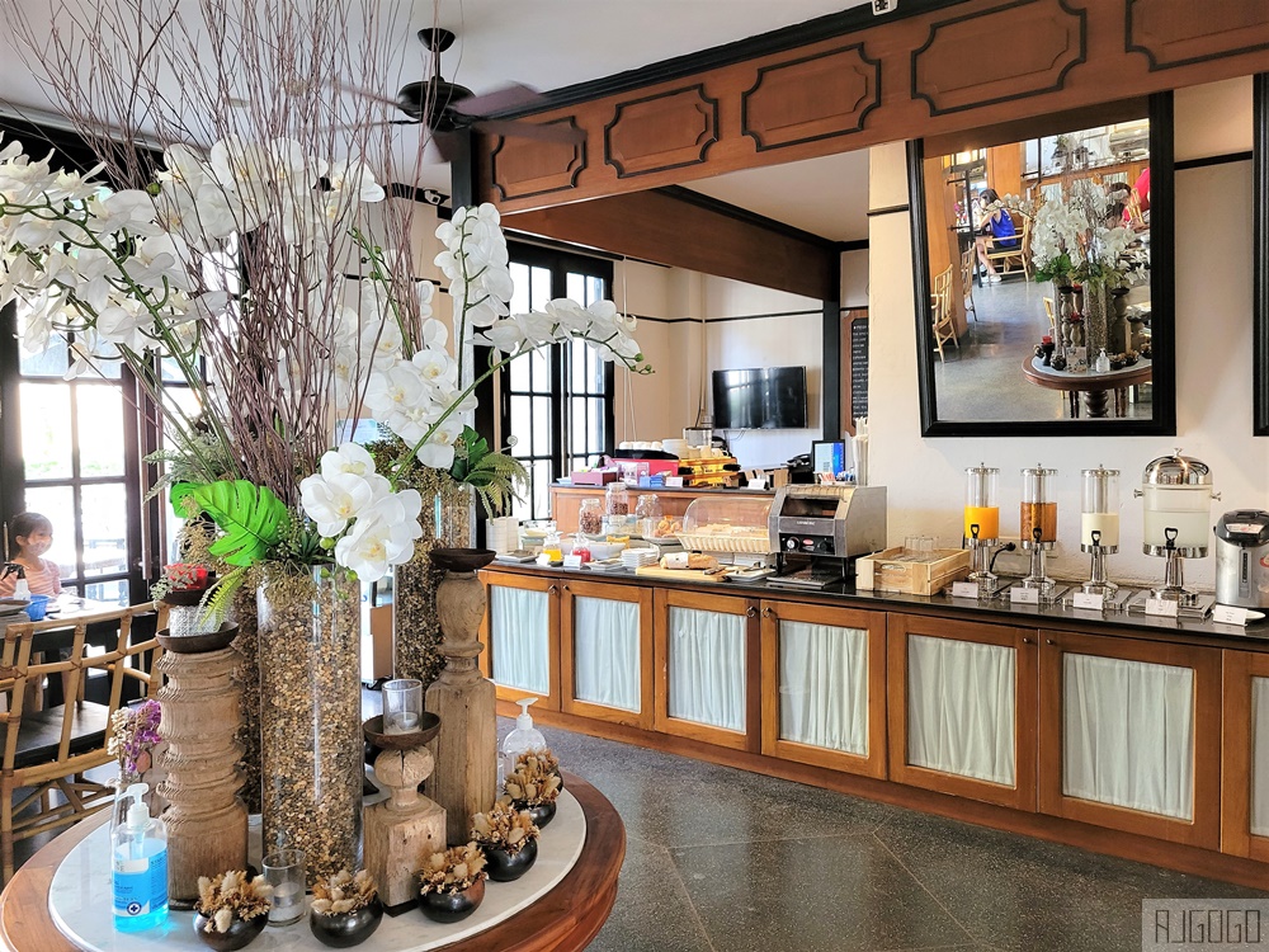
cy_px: 476
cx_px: 634
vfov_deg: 53.1
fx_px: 953
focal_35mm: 26
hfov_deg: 67.3
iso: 400
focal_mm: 5.4
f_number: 1.8
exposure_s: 1/50
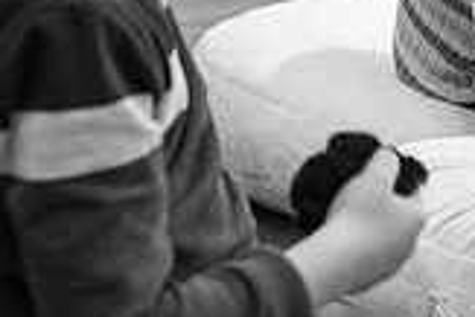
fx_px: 3288
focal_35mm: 249
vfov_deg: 5.5
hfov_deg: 8.2
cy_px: -41
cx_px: 425
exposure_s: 1/100
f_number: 4
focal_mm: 70
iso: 3200
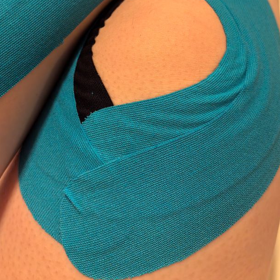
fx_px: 384
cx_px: 117
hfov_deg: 39.9
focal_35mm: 42
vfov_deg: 38.8
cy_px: 64
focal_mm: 6.98
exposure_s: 1/33.3
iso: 400
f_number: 2
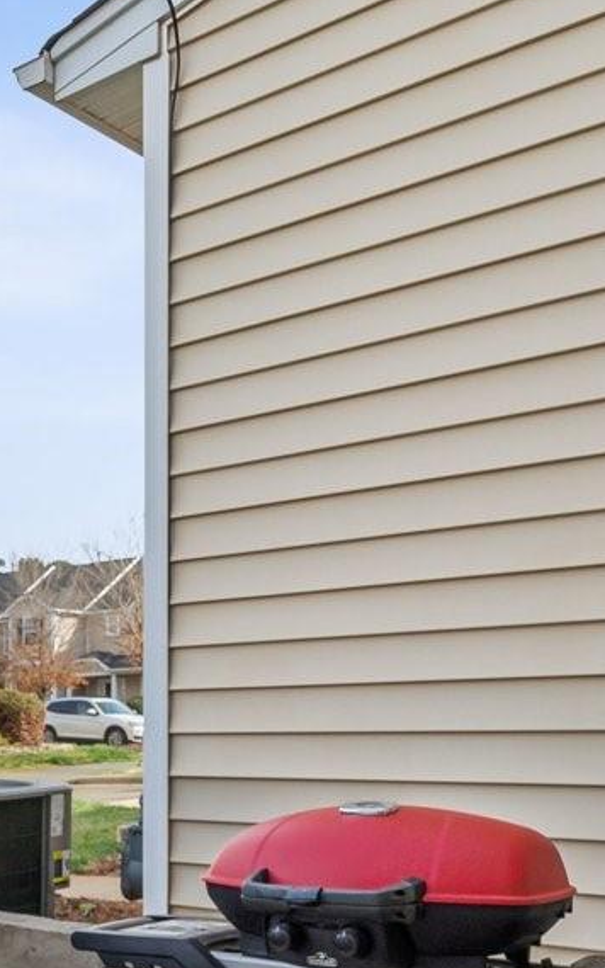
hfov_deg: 24.6
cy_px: 732
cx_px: -224
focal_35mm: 44
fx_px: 1160
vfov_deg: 43.7
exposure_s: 1/100
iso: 100
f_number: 8
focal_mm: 12
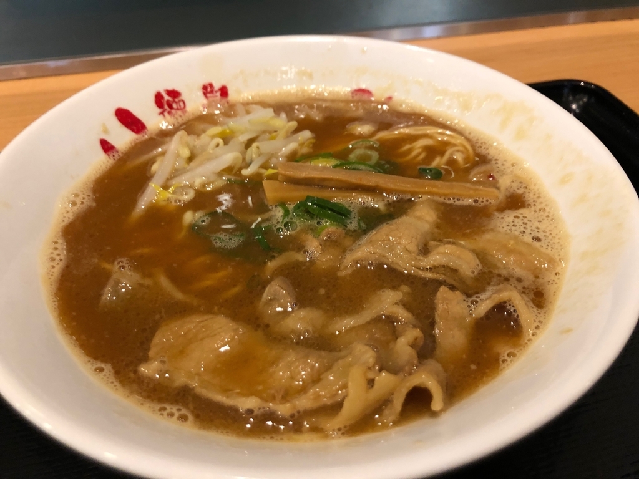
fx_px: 517
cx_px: 320
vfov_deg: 49.7
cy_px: 240
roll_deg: +2.6
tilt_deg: -42.5
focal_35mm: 28
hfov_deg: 63.4
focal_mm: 4
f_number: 1.8
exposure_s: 1/9
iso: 100
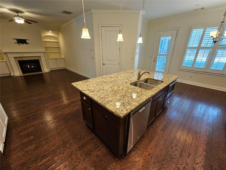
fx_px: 85
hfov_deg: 106.2
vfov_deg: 89.9
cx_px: 113
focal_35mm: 13
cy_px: 85
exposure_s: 1/60
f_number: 2.2
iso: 250
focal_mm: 2.2
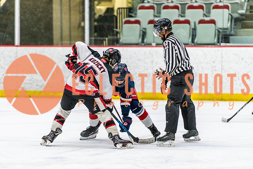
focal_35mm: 238
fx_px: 1673
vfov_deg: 5.8
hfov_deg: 8.6
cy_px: 91
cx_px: 127
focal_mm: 200
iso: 3200
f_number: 2.8
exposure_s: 1/640
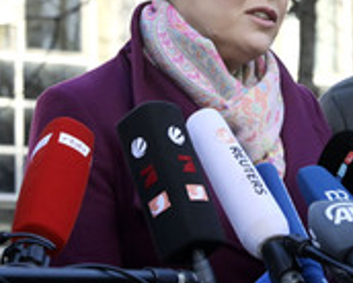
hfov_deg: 7.8
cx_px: 364
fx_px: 2573
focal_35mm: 246
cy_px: 148
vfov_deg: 6.3
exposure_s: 1/1000
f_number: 8
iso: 4000
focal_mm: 100
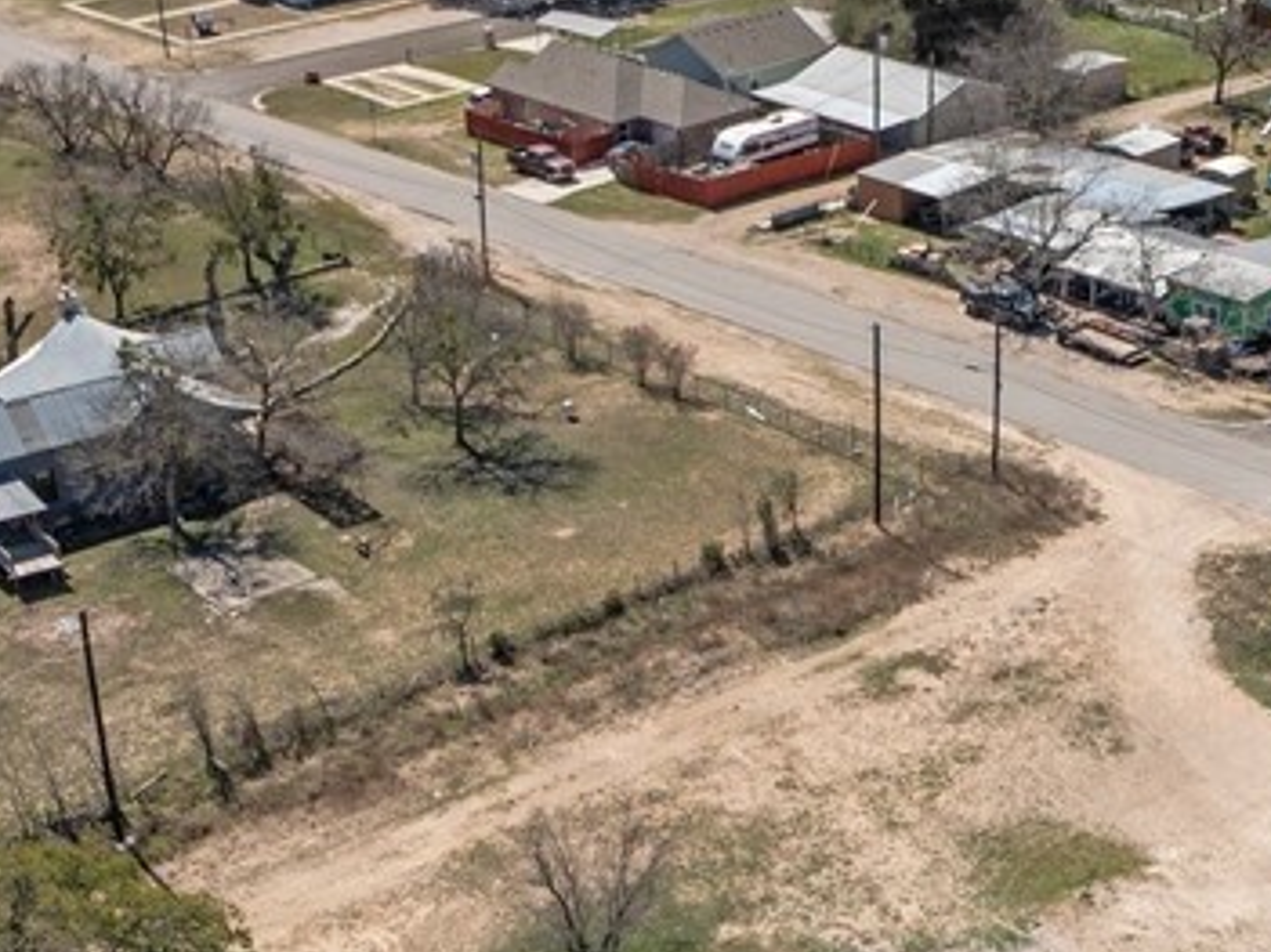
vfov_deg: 20.0
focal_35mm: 70
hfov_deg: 27.7
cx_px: 806
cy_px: 1077
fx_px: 2569
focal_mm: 12.29
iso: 100
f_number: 2.8
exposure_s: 1/80
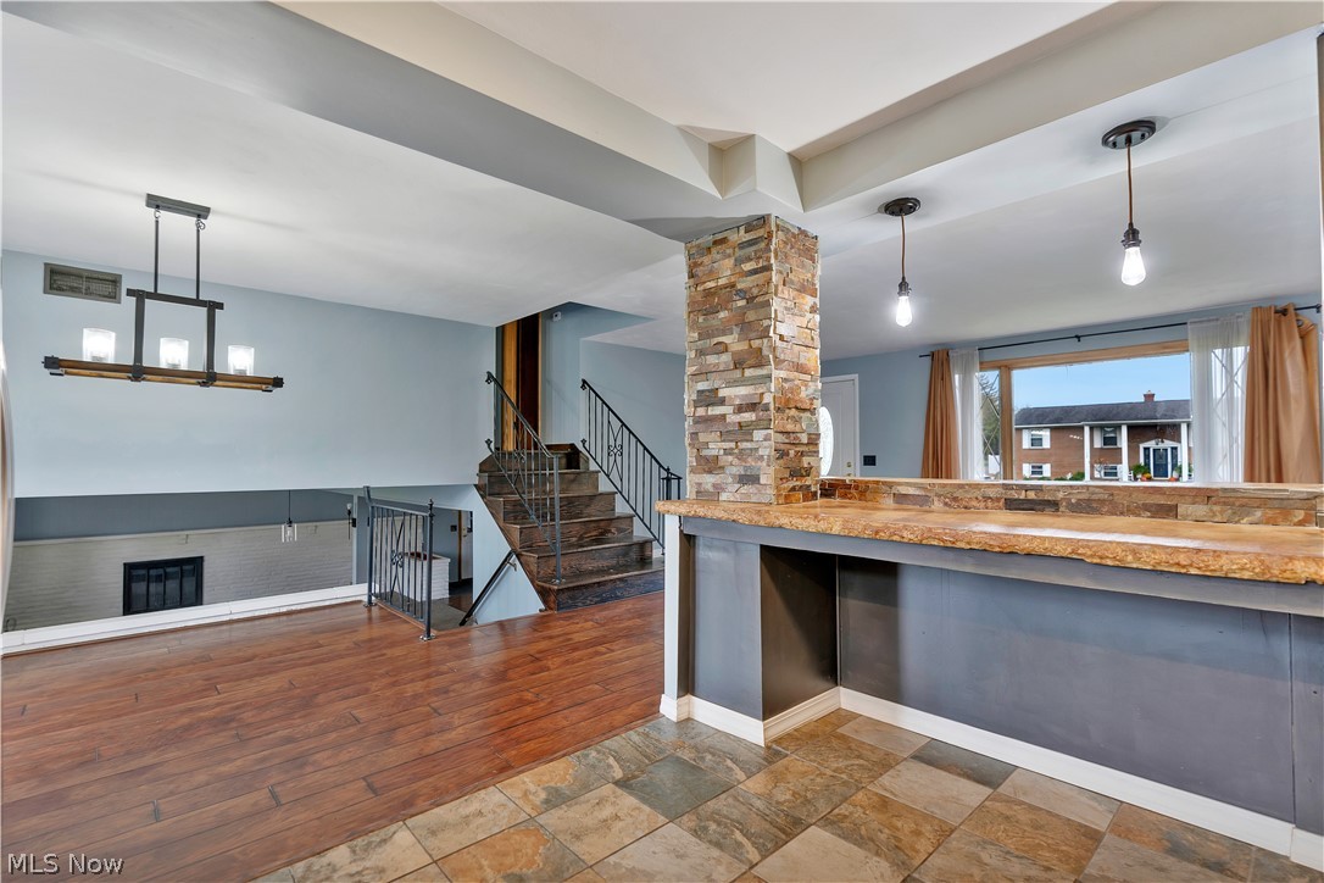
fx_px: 588
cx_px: 662
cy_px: 442
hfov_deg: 96.7
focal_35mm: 16
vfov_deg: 73.7
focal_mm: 16
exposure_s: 1/40
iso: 400
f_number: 3.5
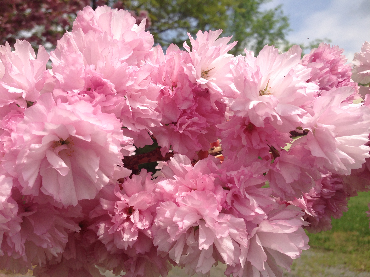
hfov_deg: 55.4
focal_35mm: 33
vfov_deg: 42.9
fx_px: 353
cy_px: 138
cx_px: 185
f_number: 2.4
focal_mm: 4.13
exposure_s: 1/1642
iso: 50
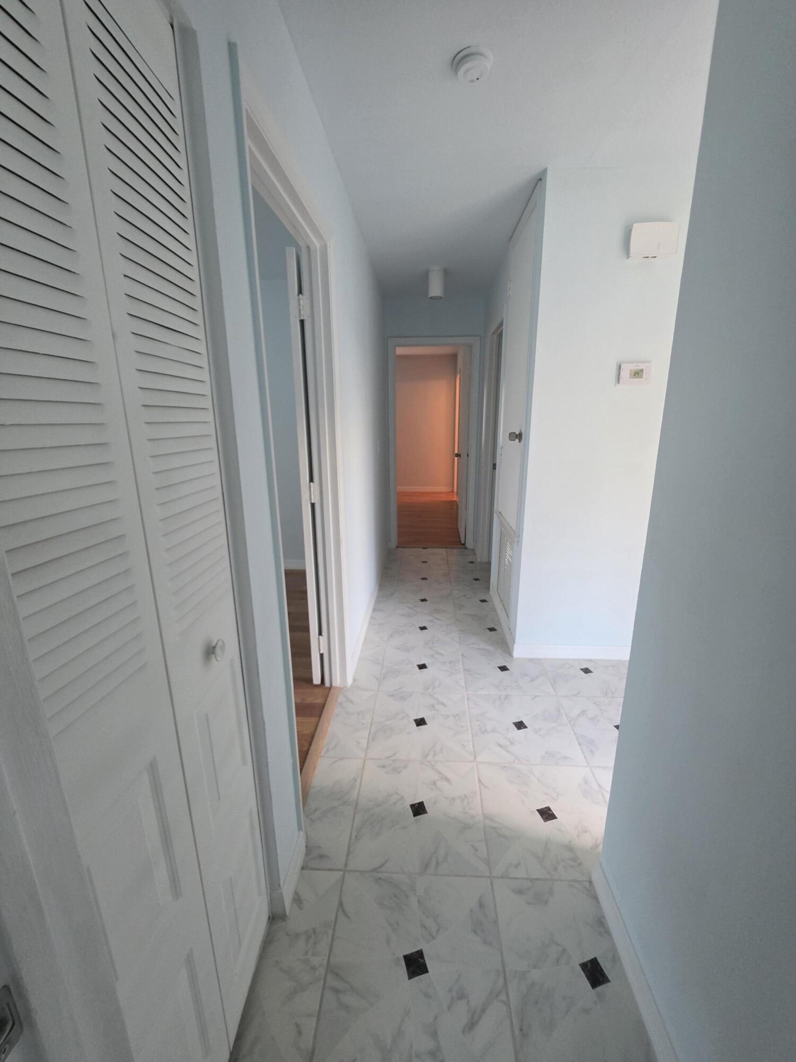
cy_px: 531
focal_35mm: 13
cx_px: 398
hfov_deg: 89.9
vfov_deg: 106.2
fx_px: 399
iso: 400
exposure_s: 1/60
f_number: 1.9
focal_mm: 2.2
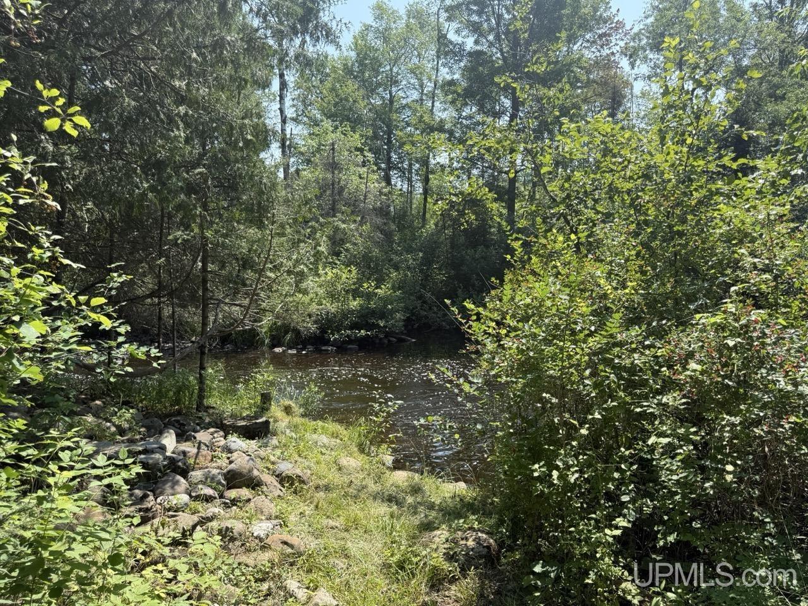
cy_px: 303
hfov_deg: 71.6
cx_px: 404
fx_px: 560
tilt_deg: -3.3
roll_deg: +1.1
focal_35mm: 24
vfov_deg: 56.8
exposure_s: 1/1437
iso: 80
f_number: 1.78
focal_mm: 6.76
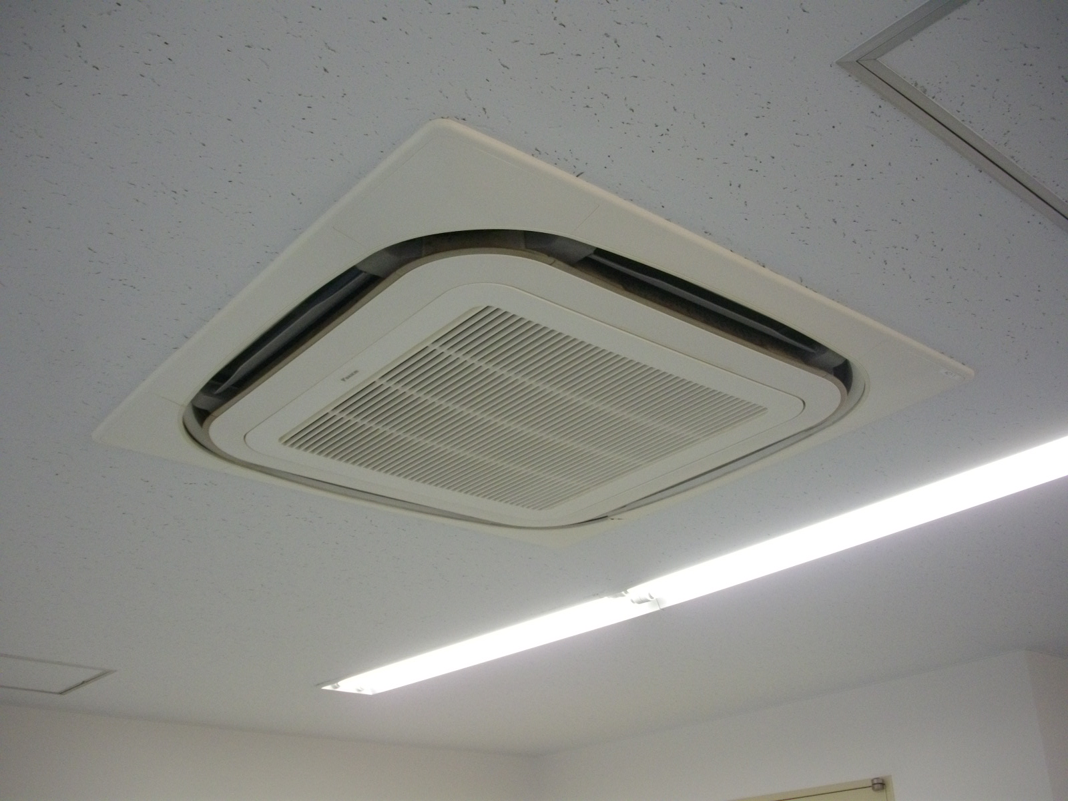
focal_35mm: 37
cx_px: 534
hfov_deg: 50.1
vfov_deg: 38.7
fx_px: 1142
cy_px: 400
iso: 200
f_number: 2.8
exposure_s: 1/100
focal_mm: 6.2
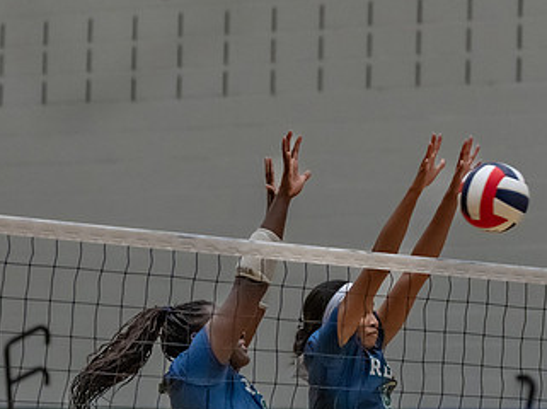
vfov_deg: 5.0
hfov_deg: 6.7
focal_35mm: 294
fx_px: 4641
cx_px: 404
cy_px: 163
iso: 2500
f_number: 2.8
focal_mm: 109
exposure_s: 1/1000
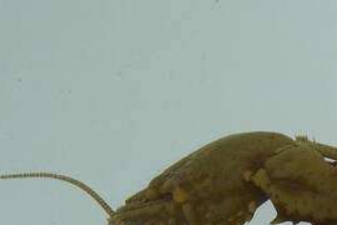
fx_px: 2499
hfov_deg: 7.5
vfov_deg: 5.1
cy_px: 381
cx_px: 620
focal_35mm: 267
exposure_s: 1/80
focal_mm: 60
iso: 50
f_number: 9
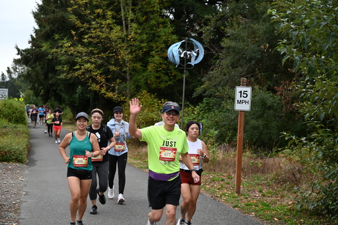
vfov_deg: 19.5
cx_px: 169
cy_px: 112
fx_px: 657
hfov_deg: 28.8
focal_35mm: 70
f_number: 6
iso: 500
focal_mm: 70
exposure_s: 1/125
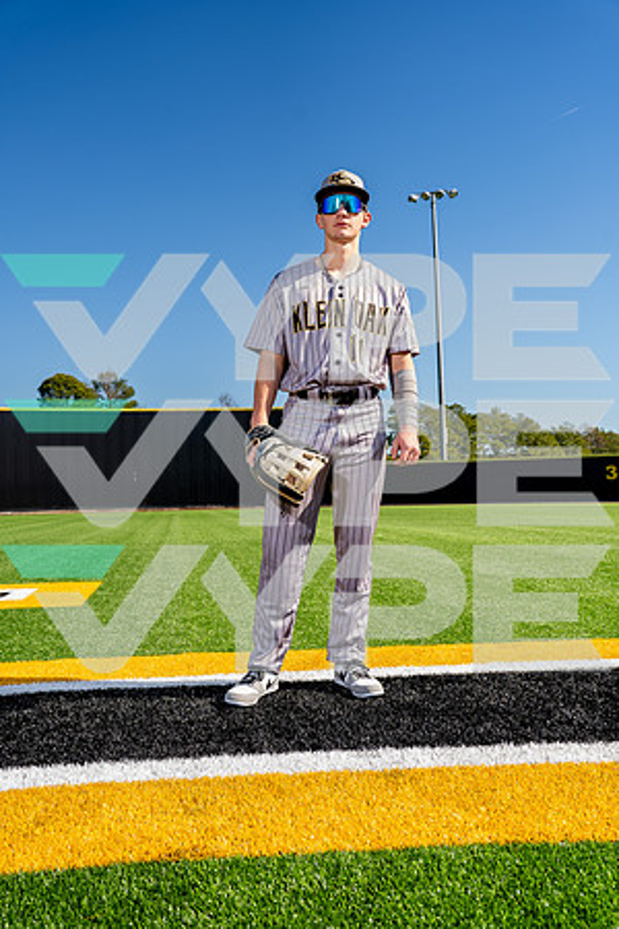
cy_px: 464
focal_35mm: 33
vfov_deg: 57.2
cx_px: 310
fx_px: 851
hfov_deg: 40.0
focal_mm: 33
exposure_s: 1/250
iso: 100
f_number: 5.6
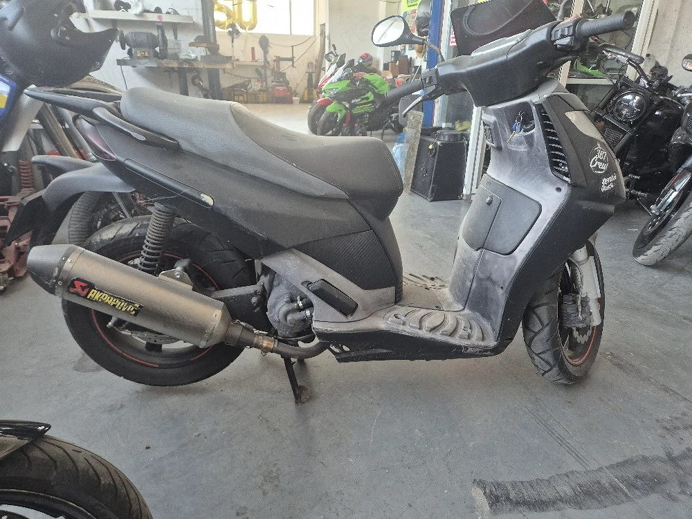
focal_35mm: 23
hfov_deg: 73.9
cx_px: 346
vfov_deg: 58.9
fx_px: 460
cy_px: 260
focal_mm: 5.4
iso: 250
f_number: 1.8
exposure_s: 1/100
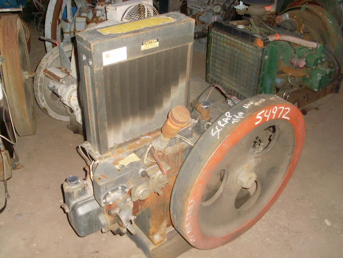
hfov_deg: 49.0
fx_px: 377
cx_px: 172
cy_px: 129
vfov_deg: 37.7
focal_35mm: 38
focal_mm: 6.3
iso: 200
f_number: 3
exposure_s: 1/45
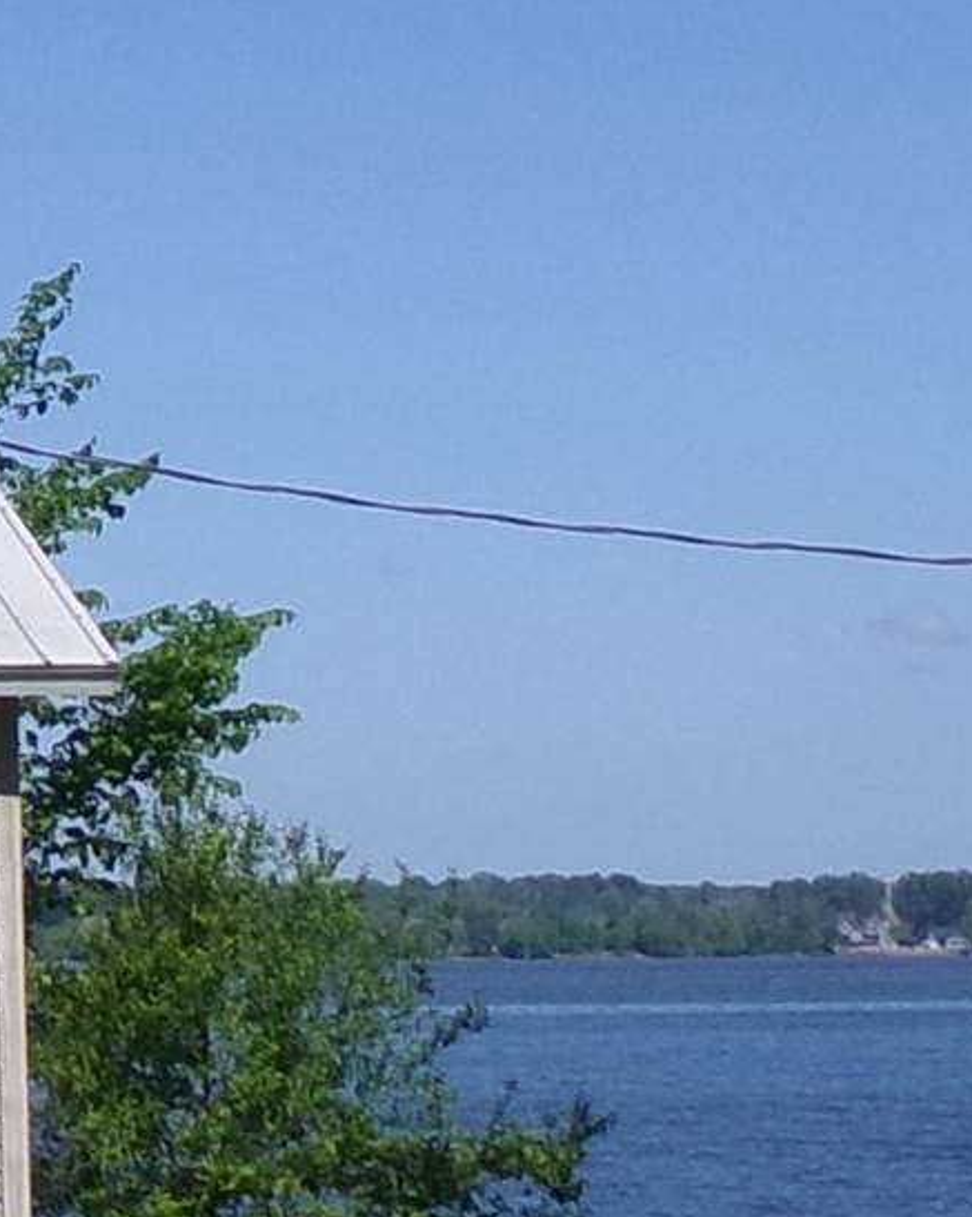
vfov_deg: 9.5
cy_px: 509
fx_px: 7306
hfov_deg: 7.2
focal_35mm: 203
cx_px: -1259
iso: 100
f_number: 4
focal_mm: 6.6
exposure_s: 1/800
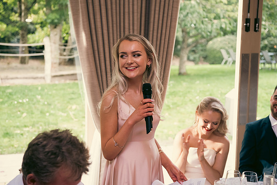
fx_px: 400
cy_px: 92
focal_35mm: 52
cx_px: 138
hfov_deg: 38.2
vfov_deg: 26.0
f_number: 3.5
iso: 640
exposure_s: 1/160
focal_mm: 52
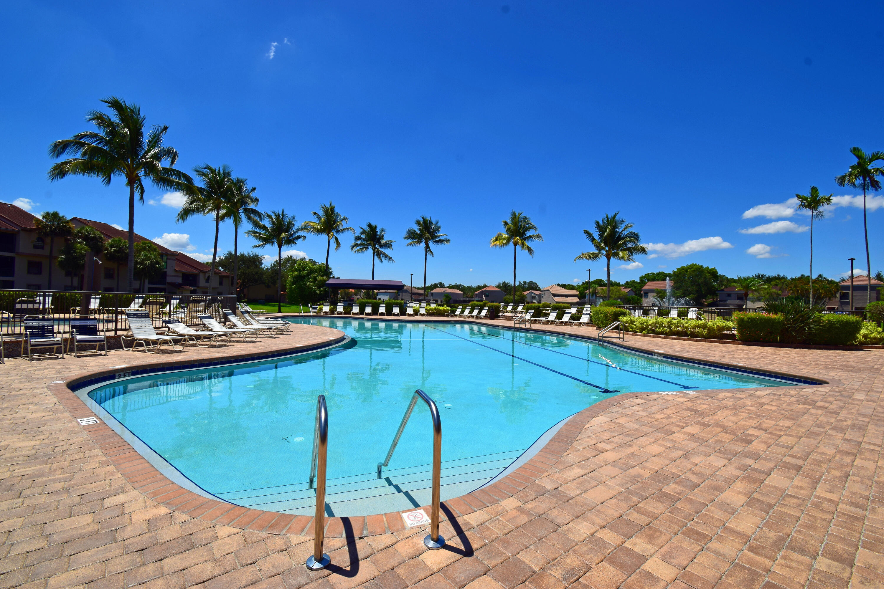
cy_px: 294
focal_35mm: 15
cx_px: 442
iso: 100
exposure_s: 1/200
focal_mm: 10
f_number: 14
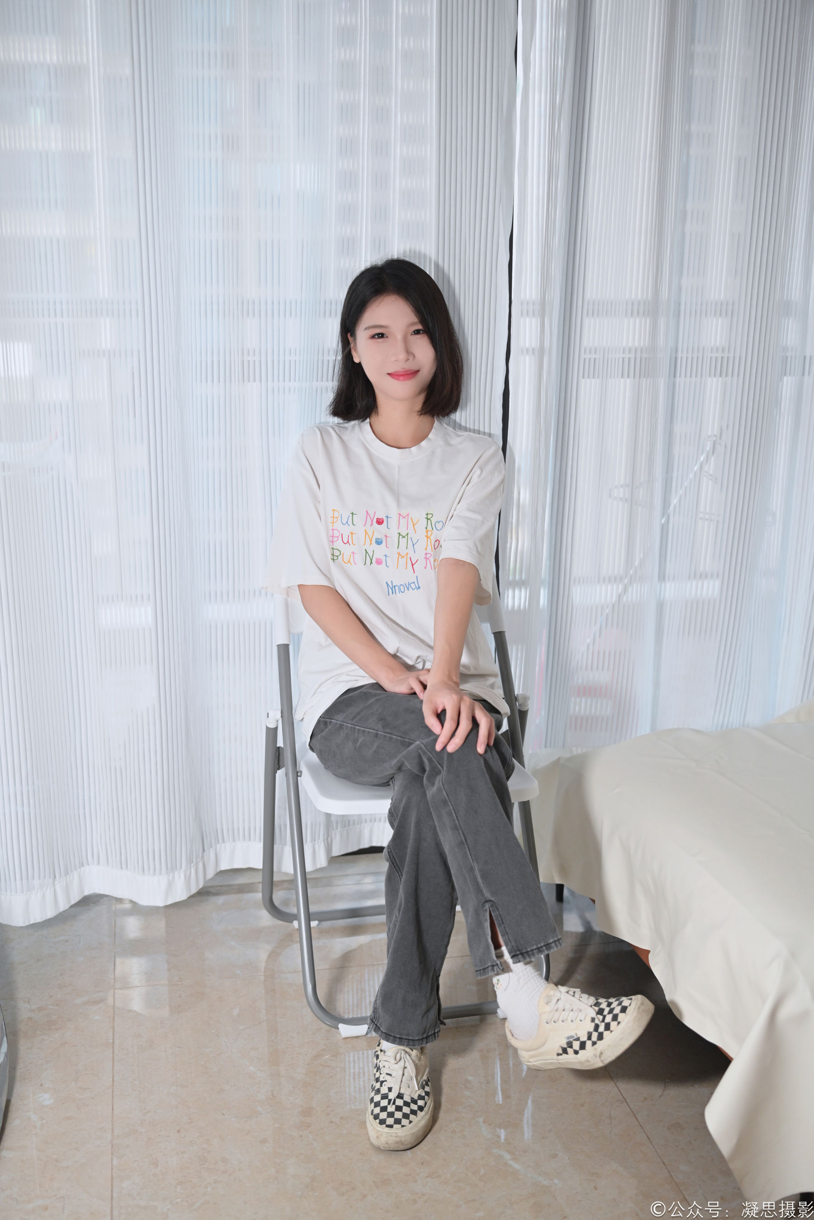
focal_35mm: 39
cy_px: 610
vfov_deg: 49.6
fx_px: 1323
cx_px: 407
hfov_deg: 34.2
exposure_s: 1/100
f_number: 2.2
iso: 1600
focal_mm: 39
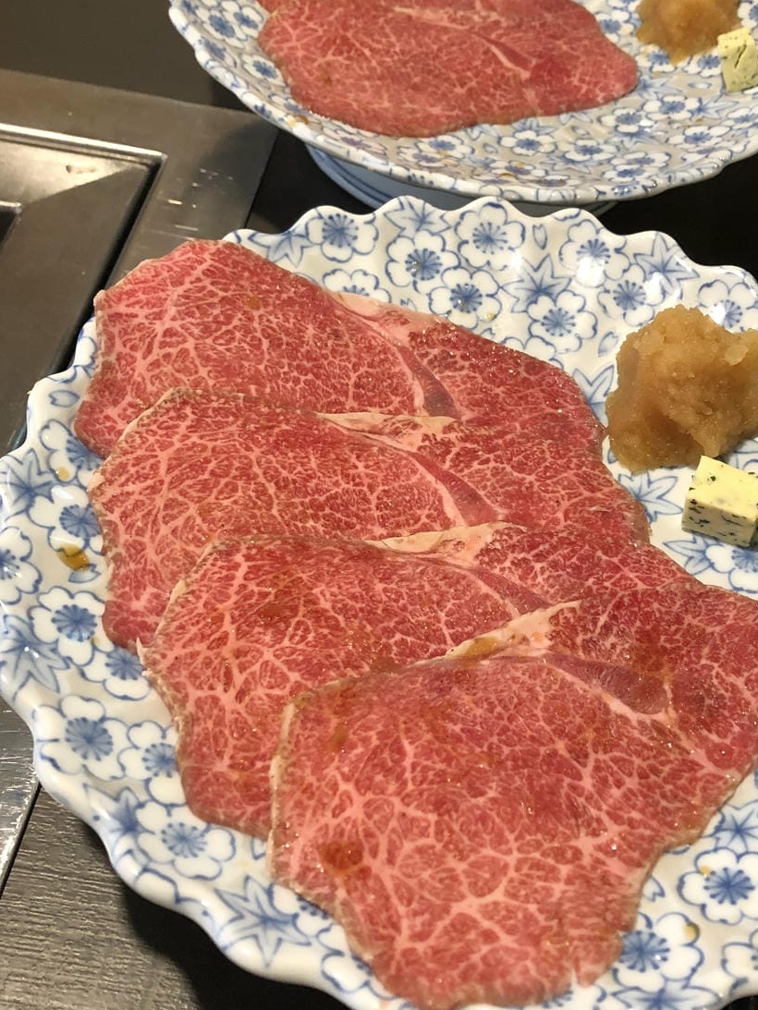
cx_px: 459
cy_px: 440
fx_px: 1197
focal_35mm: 41
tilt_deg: -48.3
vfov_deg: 45.7
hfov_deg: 35.0
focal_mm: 3.99
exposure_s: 1/15
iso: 100
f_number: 1.8
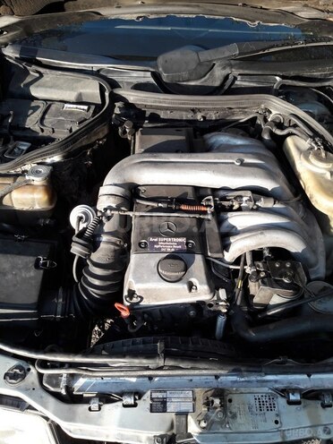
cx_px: 166
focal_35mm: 28
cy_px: 222
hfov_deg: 49.7
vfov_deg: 63.4
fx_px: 359
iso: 40
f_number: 1.9
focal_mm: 3.7
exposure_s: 1/212
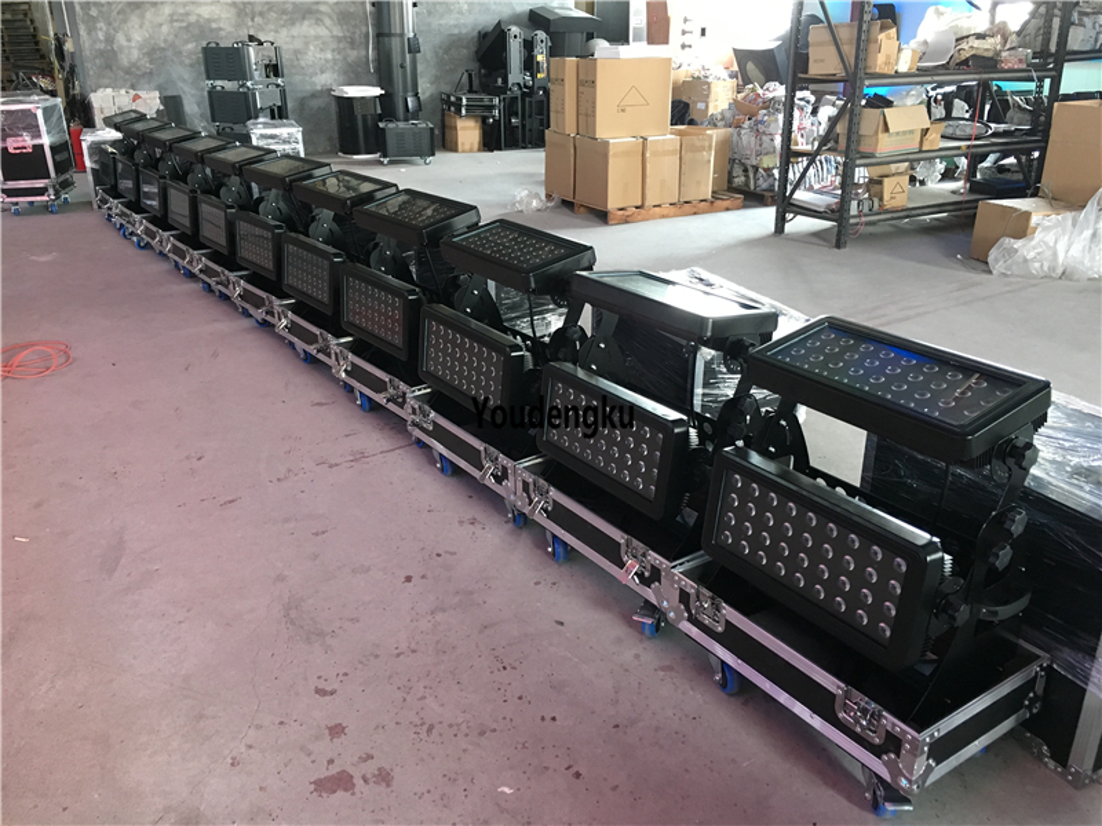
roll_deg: +0.2
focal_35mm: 29
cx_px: 551
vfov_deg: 48.2
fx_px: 923
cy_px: 413
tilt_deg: -22.7
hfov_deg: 61.7
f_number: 2.2
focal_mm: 4.15
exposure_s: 1/33
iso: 200
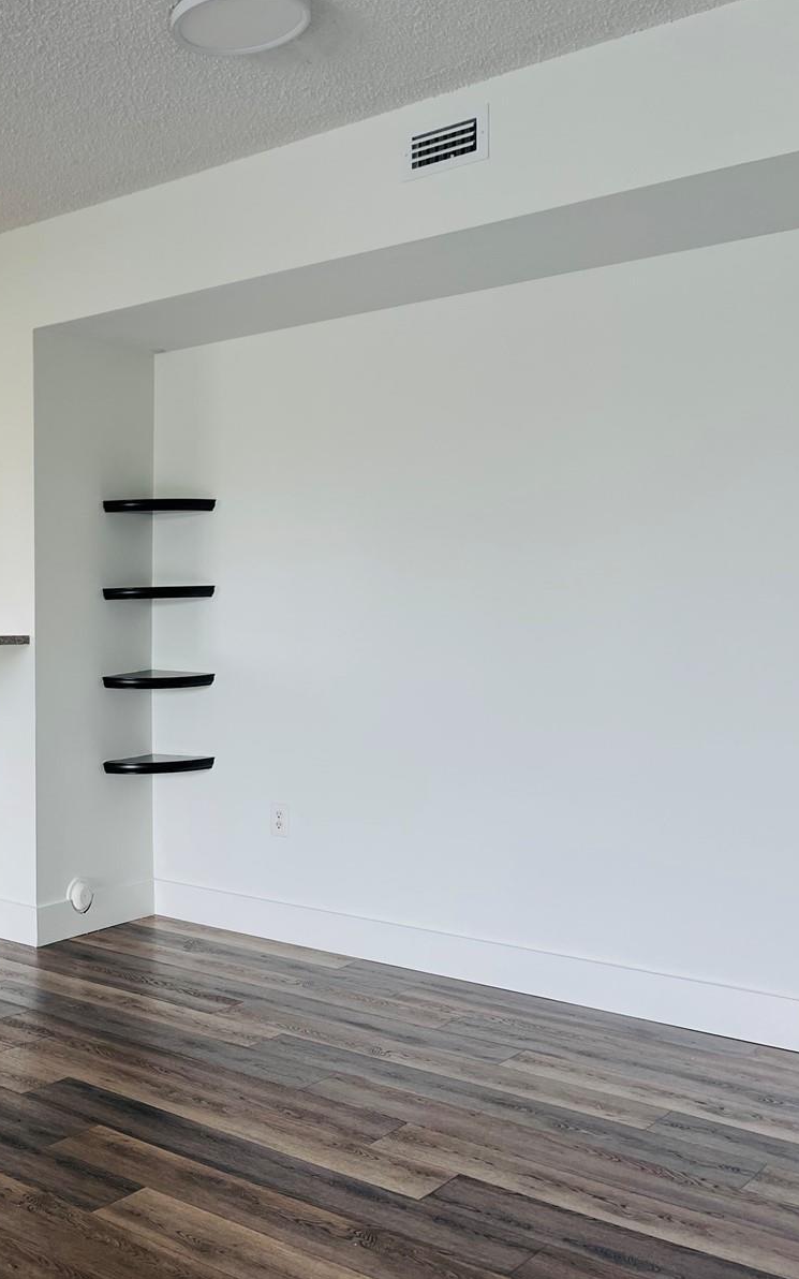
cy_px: 637
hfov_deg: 31.2
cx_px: -48
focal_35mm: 37
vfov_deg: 52.7
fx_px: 1289
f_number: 1.5
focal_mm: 5.7
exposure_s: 1/121
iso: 80
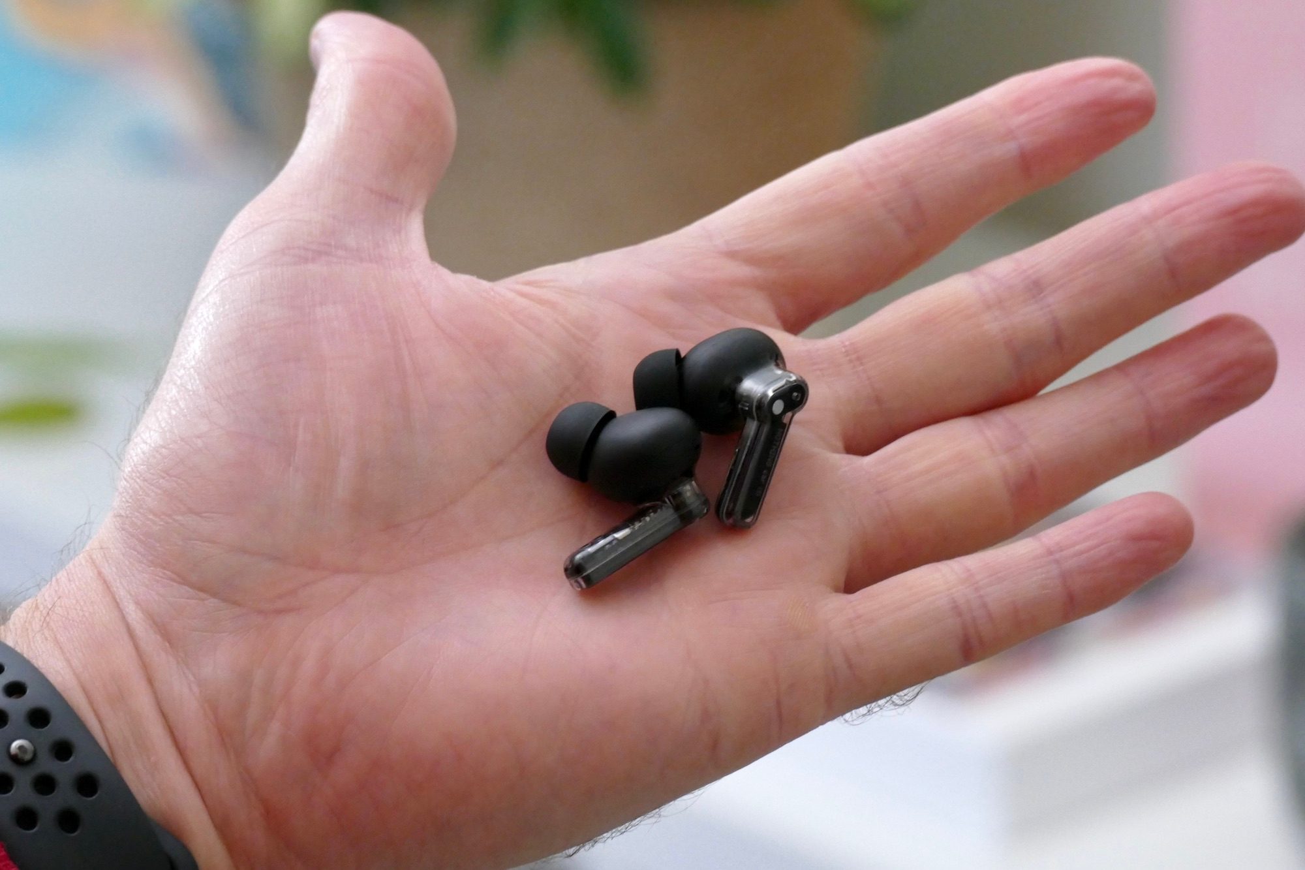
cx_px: 652
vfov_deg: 6.0
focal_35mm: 230
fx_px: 8336
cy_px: 435
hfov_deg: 9.0
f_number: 5
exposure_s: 1/30
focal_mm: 84.07
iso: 1600
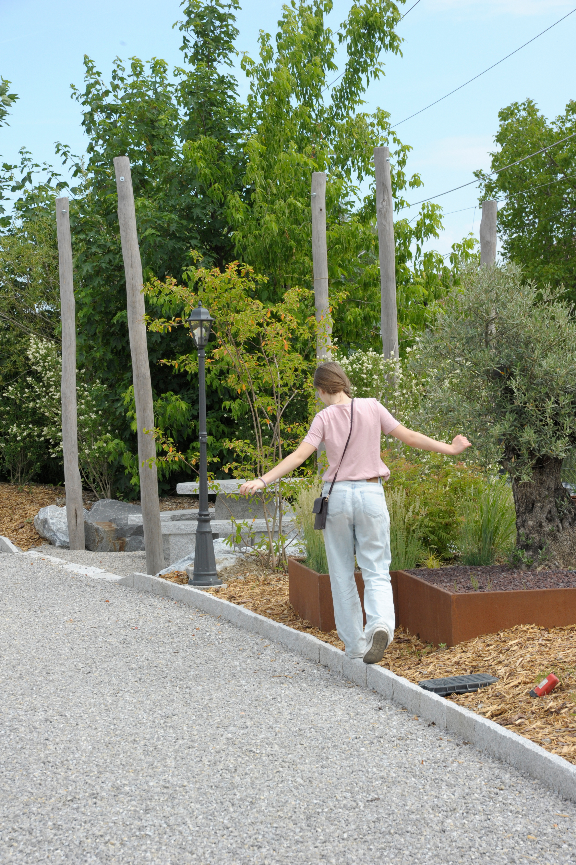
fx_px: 2283
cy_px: 432
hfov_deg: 14.4
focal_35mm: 95
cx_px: 288
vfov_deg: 21.5
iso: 1250
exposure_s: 1/640
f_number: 13
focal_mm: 95
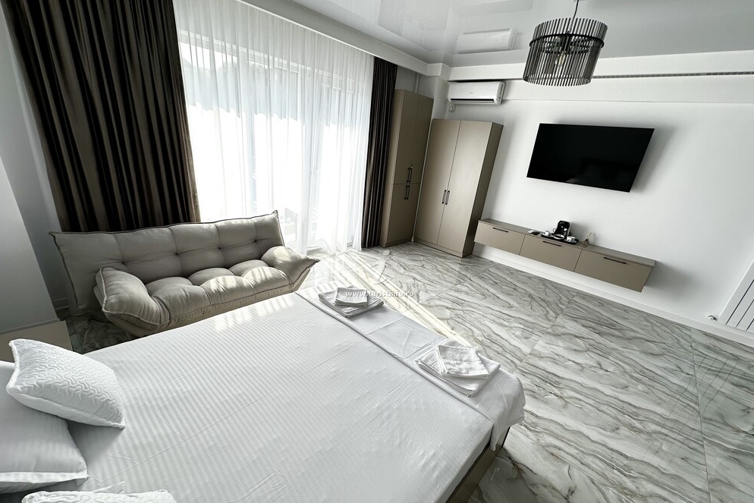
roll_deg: -6.9
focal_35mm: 15
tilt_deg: -22.7
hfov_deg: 100.4
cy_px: 272
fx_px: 314
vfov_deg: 77.2
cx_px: 380
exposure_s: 1/159
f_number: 2.2
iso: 40
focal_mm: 2.22
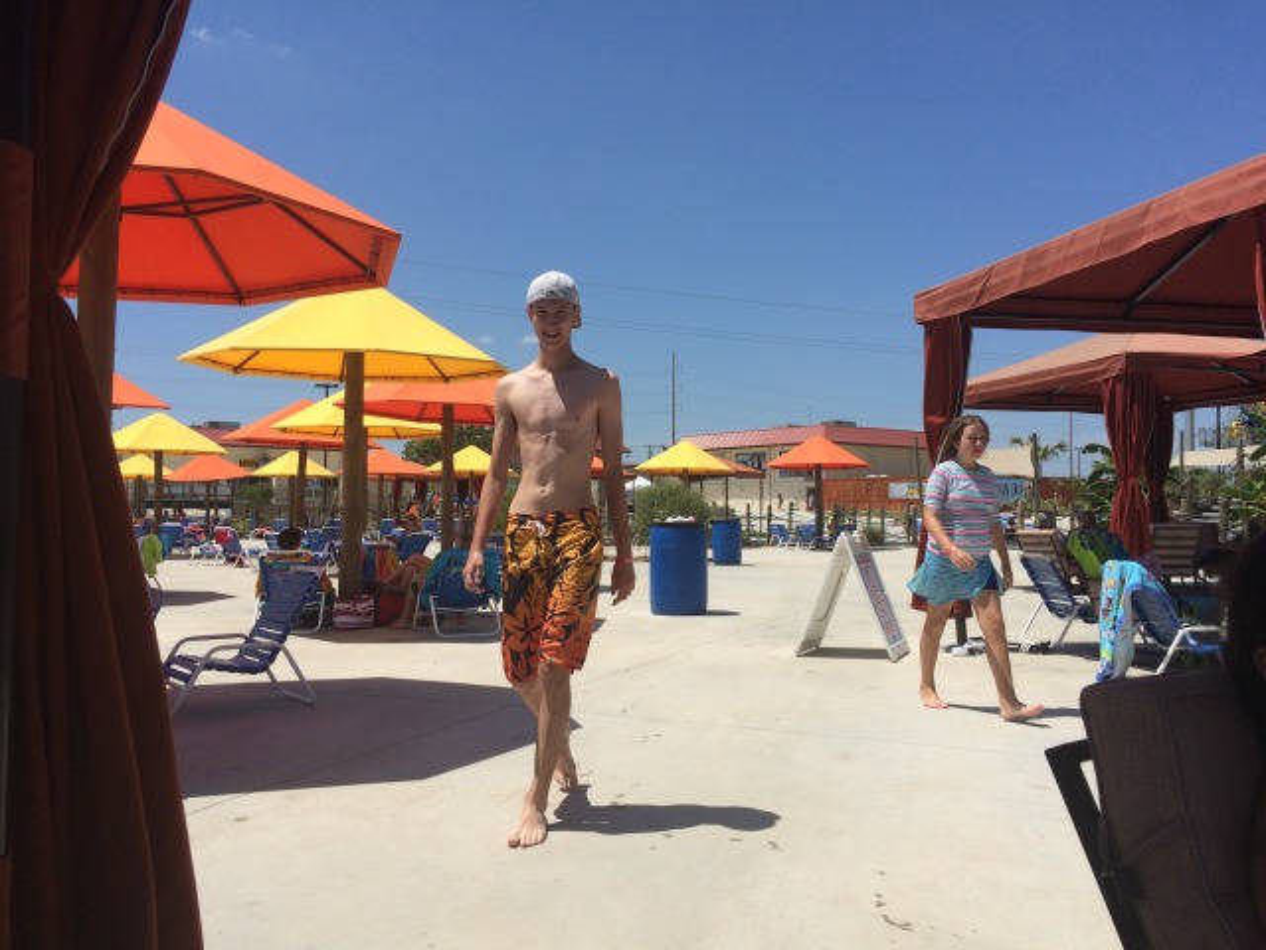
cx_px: 633
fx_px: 1061
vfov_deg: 48.2
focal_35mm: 29
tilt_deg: -0.4
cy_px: 475
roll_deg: -0.5
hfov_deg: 61.7
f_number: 2.2
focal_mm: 4.15
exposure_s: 1/3731
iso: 32
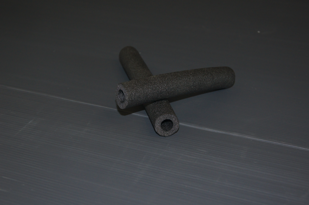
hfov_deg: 29.9
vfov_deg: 20.1
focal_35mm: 68
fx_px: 579
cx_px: 154
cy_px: 102
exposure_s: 1/80
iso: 800
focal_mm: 45
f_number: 5.6
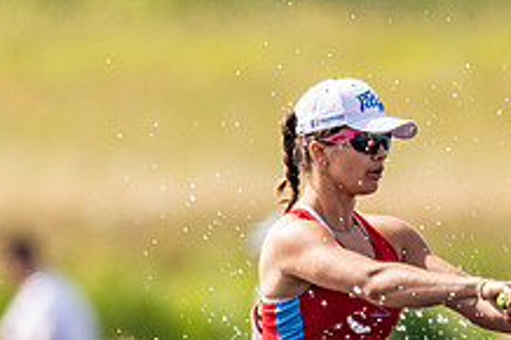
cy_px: 288
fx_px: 34012
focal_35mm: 2398
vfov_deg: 0.6
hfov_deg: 0.9
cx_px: 314
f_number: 4
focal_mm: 600
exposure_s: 1/2500
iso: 180
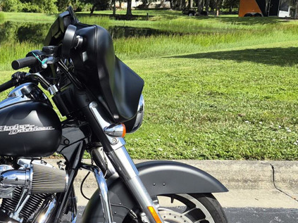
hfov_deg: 29.7
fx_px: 499
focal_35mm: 58
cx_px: -34
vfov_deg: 25.1
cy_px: 149
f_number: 1.8
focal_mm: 5.4
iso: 80
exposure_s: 1/4128
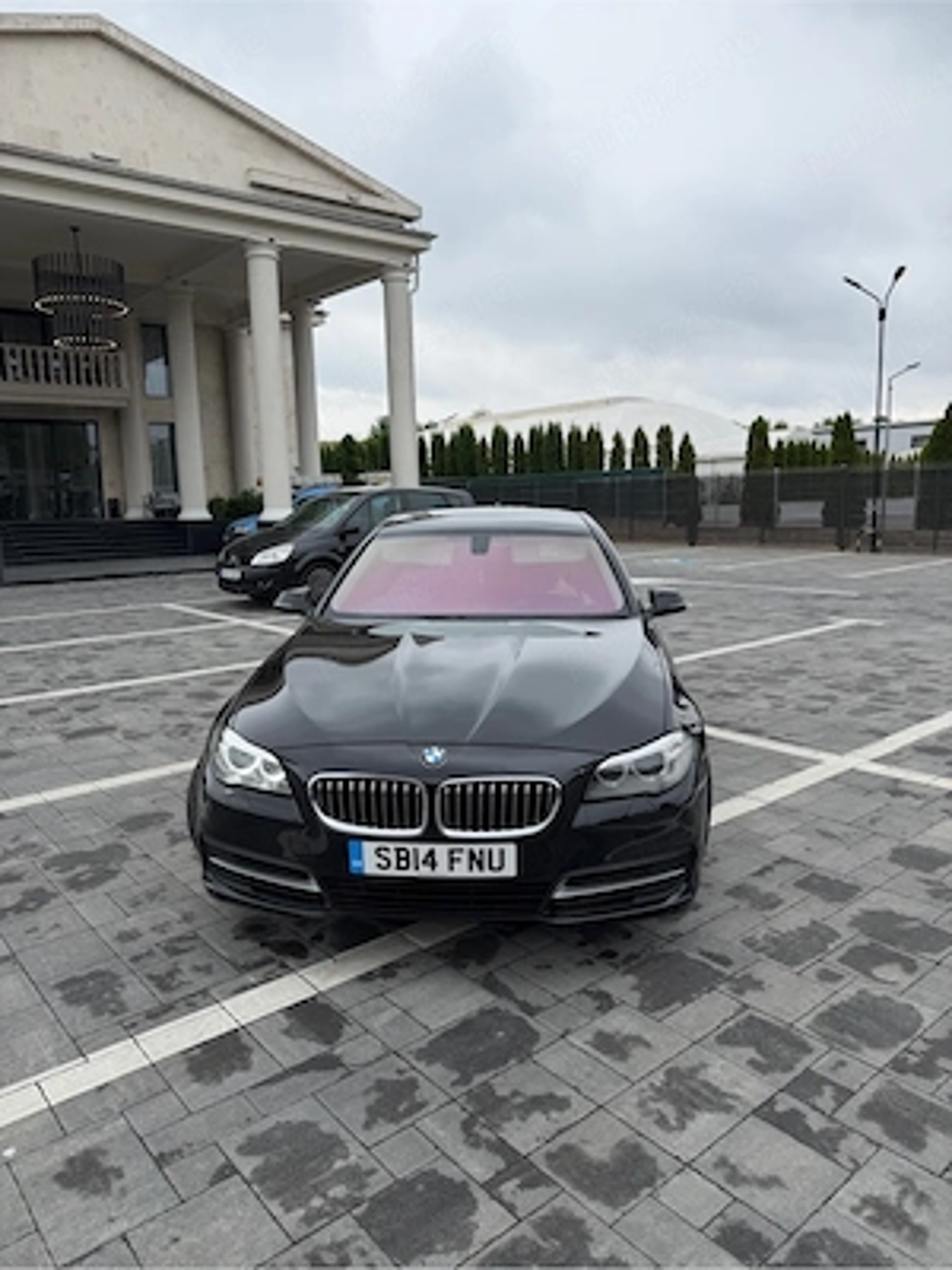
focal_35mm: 24
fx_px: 880
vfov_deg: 71.6
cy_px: 635
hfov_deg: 56.8
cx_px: 476
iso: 80
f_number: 1.78
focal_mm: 6.76
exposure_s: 1/1410
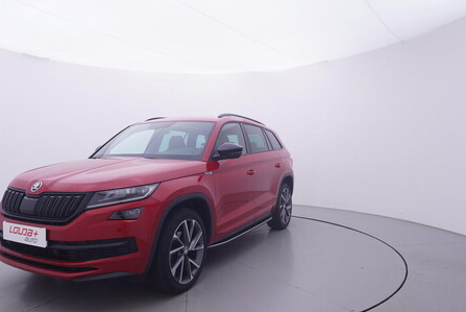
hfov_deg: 65.9
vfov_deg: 47.0
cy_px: 170
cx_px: 205
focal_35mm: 28
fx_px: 358
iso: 200
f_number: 5
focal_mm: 15
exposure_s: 1/80
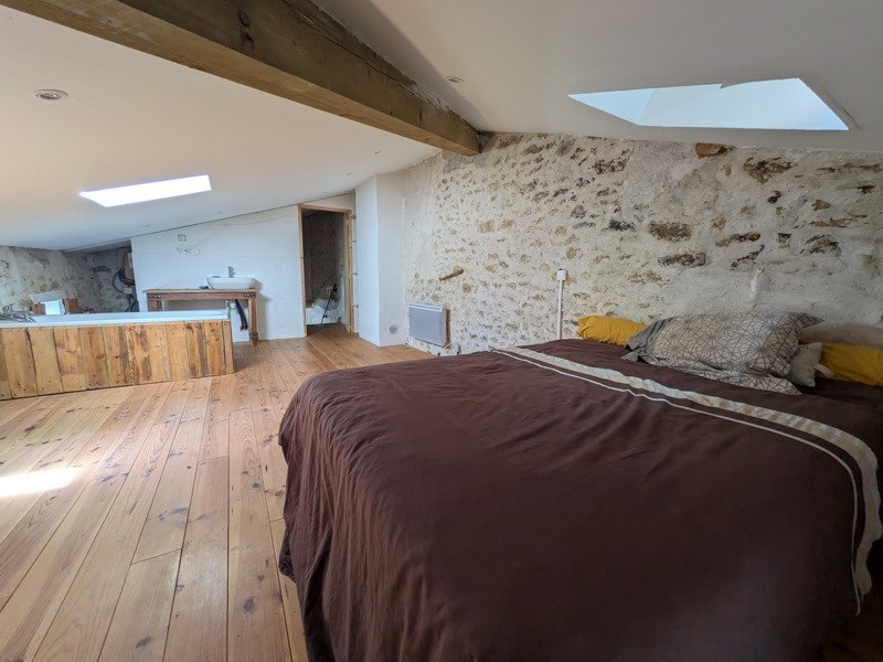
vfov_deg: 85.7
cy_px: 331
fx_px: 357
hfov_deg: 102.1
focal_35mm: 14
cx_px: 442
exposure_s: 1/50
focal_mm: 1.85
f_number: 2.2
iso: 157
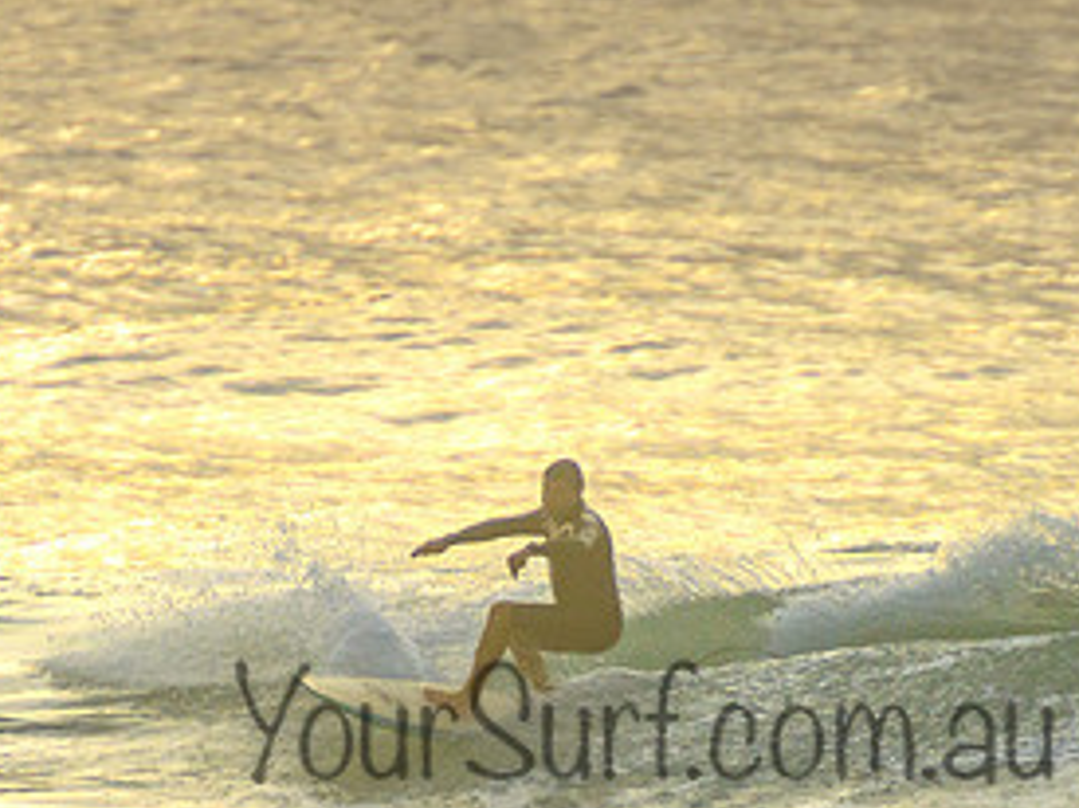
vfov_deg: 1.3
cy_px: 611
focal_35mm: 1117
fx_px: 34802
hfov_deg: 1.8
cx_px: 514
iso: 400
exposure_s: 1/2000
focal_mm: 400
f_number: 5.6
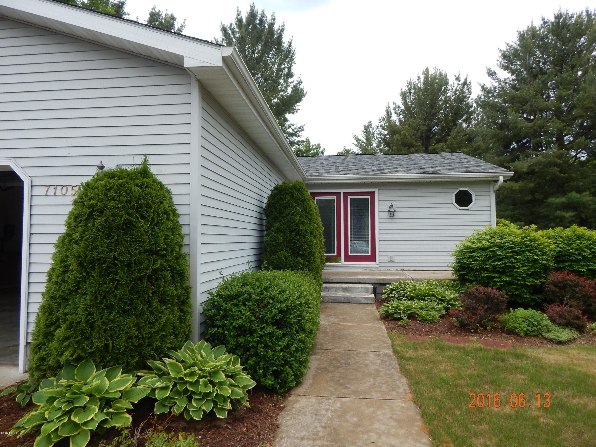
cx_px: 298
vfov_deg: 61.1
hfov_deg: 76.4
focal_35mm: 22
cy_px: 224
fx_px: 379
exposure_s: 1/800
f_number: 3
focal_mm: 4
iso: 125
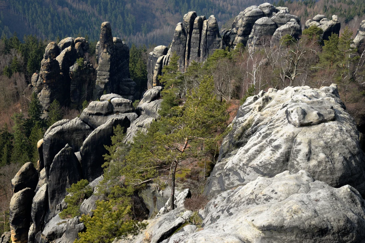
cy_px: 122
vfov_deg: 19.5
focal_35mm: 70
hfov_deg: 28.8
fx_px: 710
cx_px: 182
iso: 200
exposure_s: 1/60
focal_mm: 70
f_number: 8
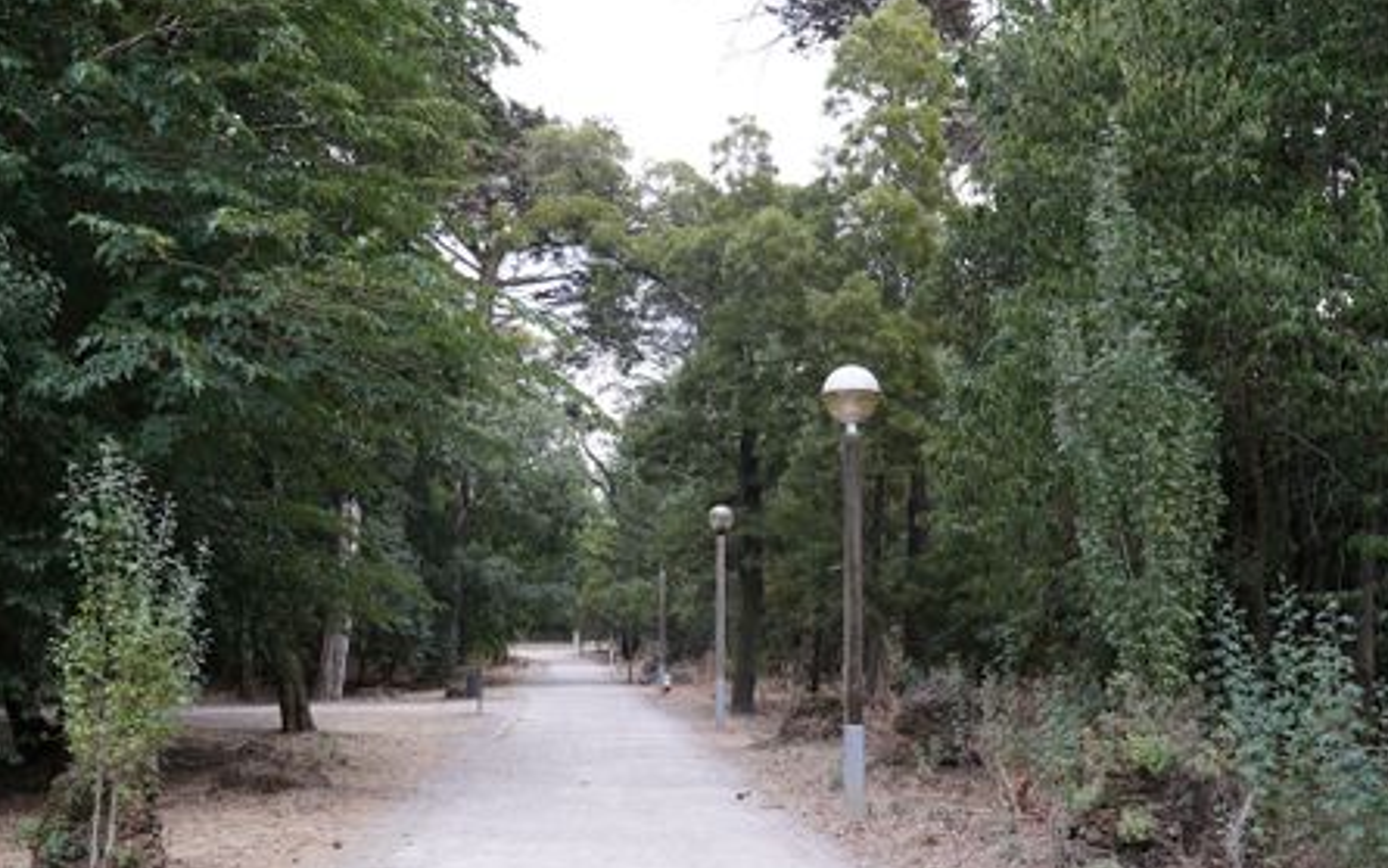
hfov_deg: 48.1
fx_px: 1551
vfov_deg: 31.3
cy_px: 470
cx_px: 616
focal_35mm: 41
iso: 640
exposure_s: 1/160
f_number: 4
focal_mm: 35
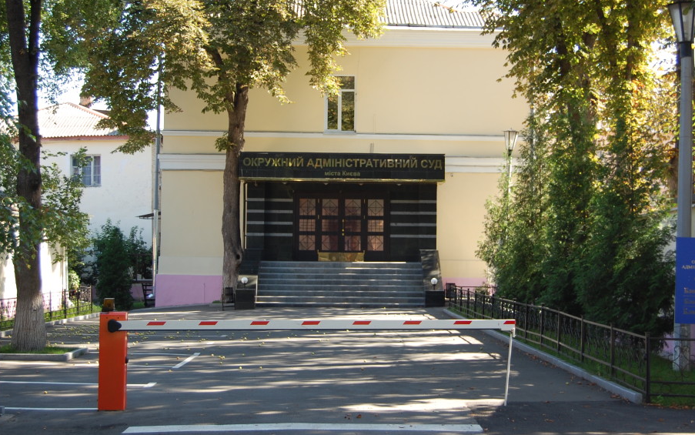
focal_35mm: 61
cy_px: 181
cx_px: 386
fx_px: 1148
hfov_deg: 33.7
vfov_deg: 21.4
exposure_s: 1/125
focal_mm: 35
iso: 200
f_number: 5.6
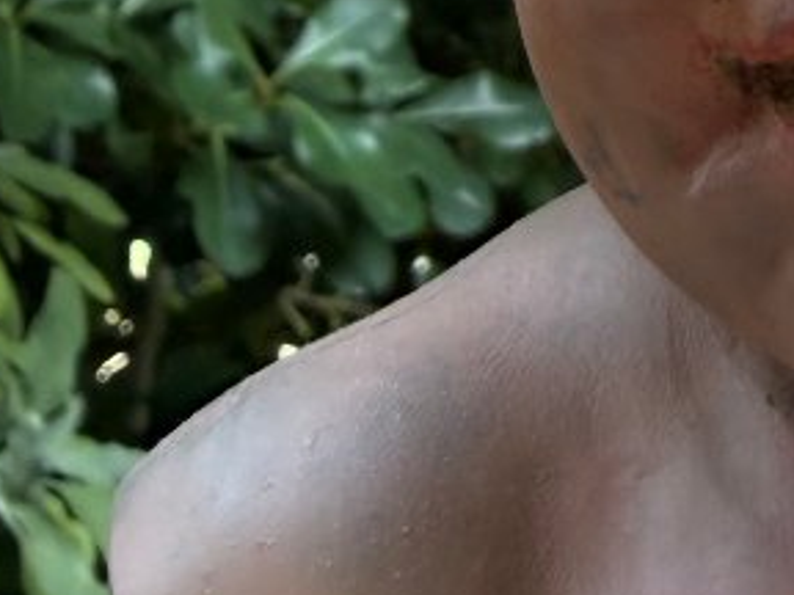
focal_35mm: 100
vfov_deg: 14.1
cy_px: -226
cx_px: 1023
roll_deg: +2.5
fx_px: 2294
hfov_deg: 18.3
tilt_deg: +4.0
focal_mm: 2.22
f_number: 2.2
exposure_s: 1/105
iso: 320
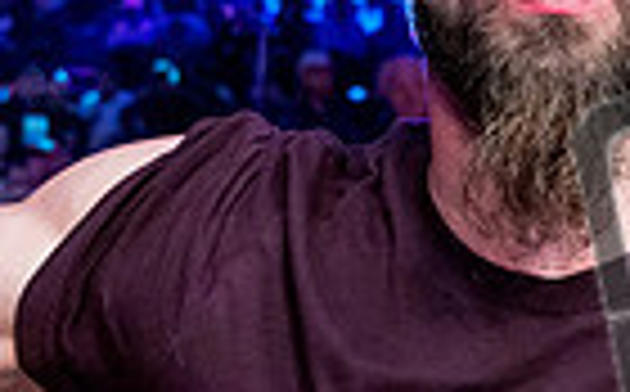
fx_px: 1920
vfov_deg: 11.6
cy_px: 127
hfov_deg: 18.1
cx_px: 663
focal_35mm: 112
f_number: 4
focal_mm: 24
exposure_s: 1/400
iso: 4000
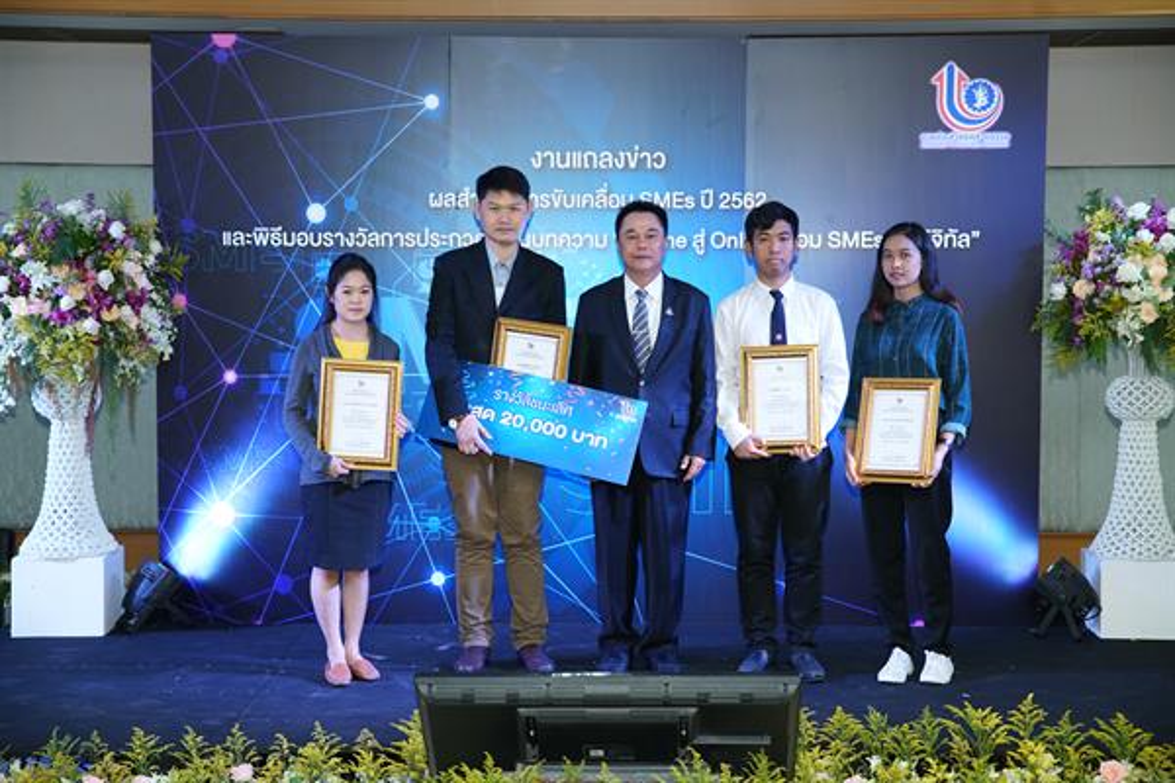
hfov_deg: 32.4
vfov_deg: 21.9
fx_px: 2023
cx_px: 588
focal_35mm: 62
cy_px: 392
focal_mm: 62
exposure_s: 1/200
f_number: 4
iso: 1600
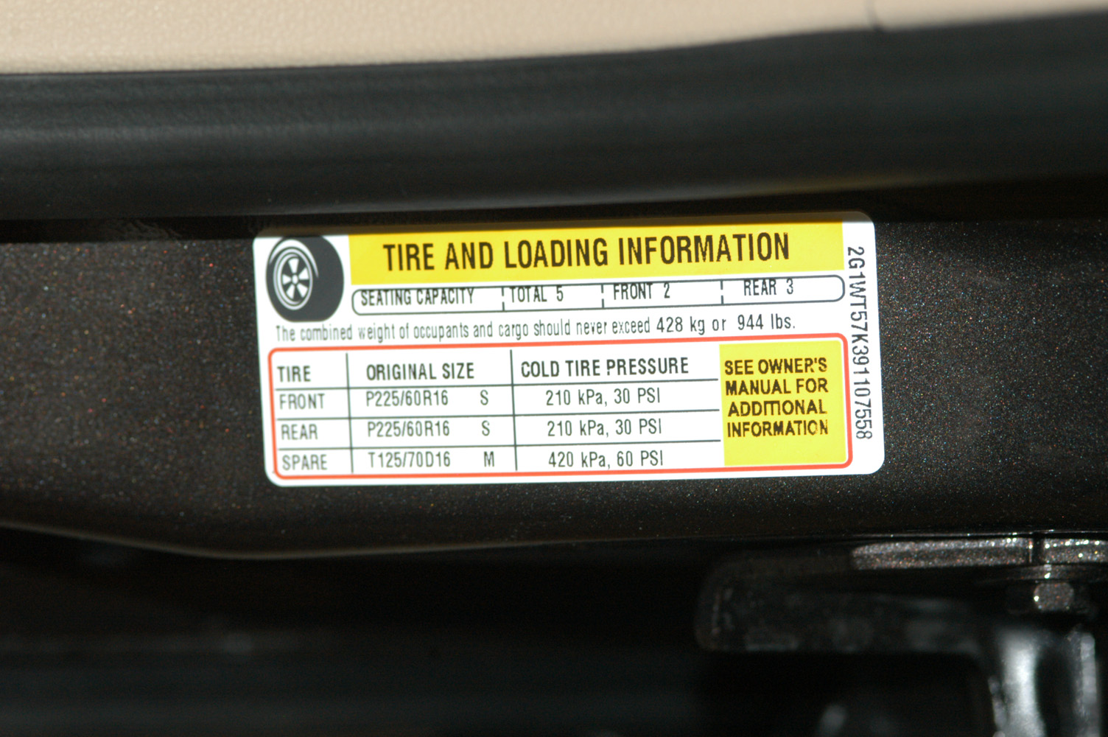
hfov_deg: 13.1
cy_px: 368
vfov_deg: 8.7
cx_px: 554
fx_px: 4843
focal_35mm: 158
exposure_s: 1/60
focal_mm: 105
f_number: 4.5
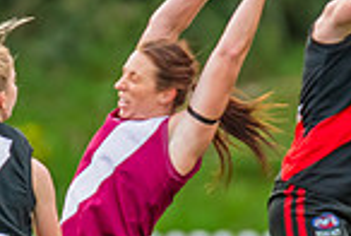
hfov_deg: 0.8
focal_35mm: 2429
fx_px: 23731
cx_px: 65
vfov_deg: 0.6
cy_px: 181
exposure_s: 1/1250
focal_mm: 420
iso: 1100
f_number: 4
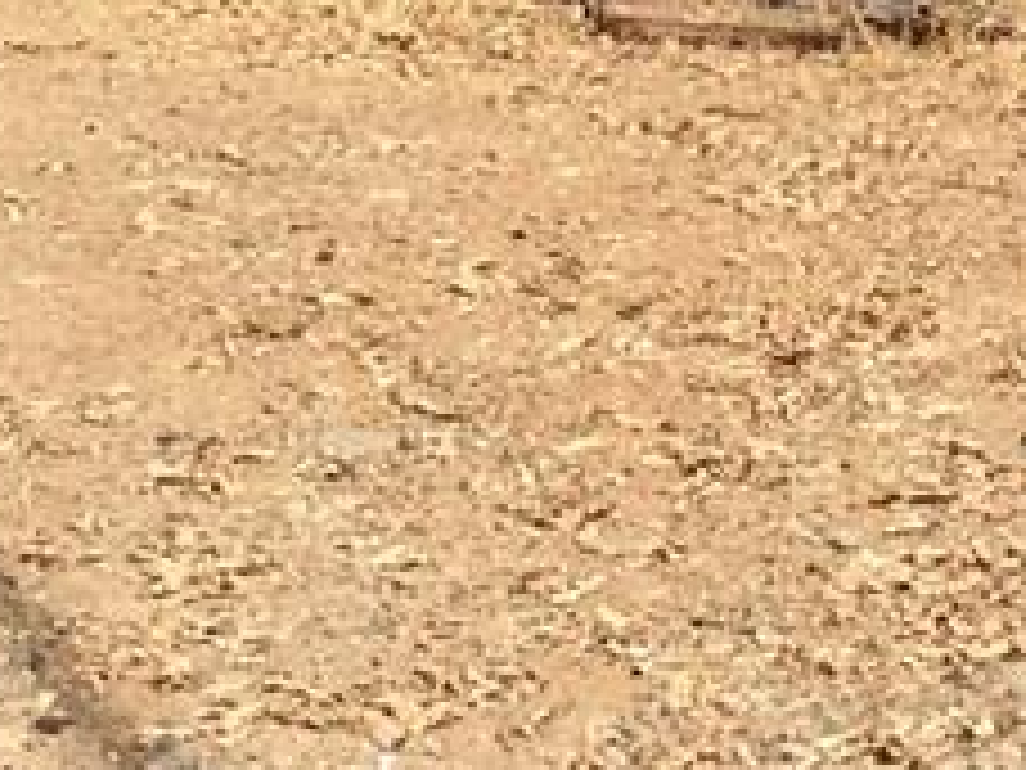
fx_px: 5661
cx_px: 1436
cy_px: -1220
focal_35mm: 191
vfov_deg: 7.2
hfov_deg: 10.1
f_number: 2.2
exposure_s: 1/1582
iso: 32
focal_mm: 4.15
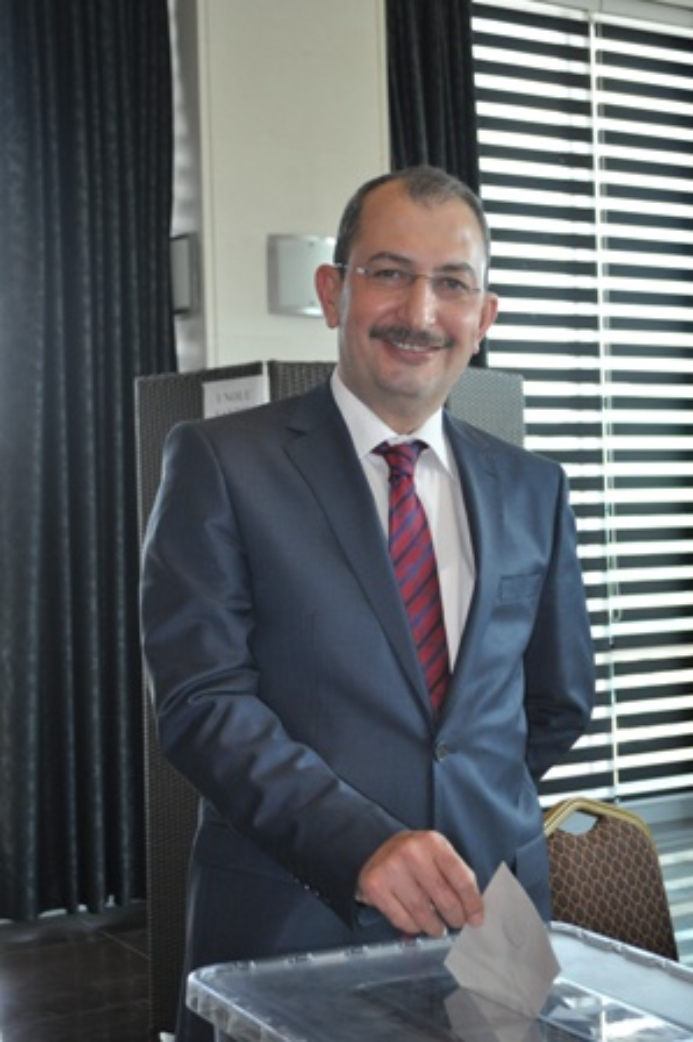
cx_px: 346
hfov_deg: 25.7
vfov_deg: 37.9
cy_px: 521
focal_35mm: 52
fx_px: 1518
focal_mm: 35
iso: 800
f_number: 5
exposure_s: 1/125
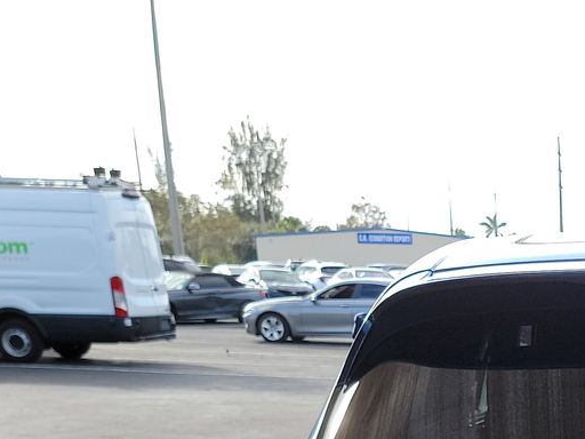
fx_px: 1267
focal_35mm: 75
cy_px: 678
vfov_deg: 17.5
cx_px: 729
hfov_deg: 23.4
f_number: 1.8
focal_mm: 6.7
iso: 50
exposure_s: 1/232
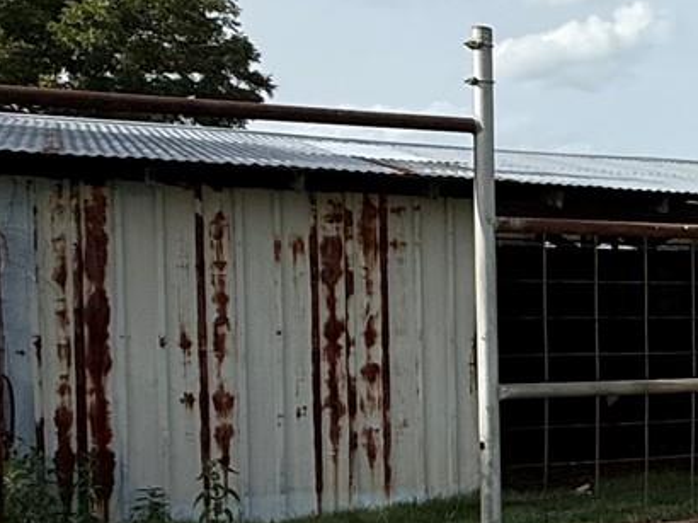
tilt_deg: -2.3
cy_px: 349
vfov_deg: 20.9
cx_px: 1221
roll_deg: -0.2
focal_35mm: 70
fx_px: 1411
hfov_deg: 20.5
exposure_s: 1/2024
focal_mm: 2.22
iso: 50
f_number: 2.2
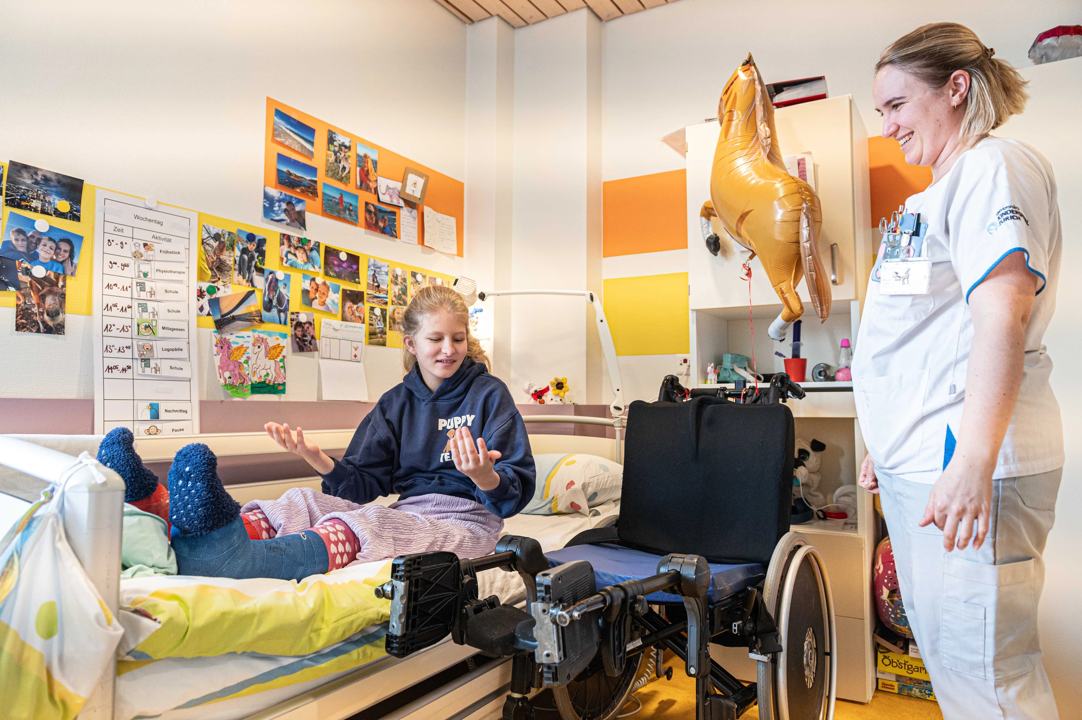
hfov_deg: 73.8
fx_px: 721
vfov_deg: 53.1
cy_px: 360
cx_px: 541
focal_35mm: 24
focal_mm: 24
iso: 1250
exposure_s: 1/160
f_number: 4
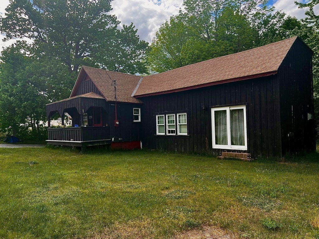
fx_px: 240
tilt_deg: +2.3
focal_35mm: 26
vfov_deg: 53.1
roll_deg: +2.5
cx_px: 160
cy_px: 120
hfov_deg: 67.3
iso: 50
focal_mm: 5.7
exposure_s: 1/1698
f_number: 1.5
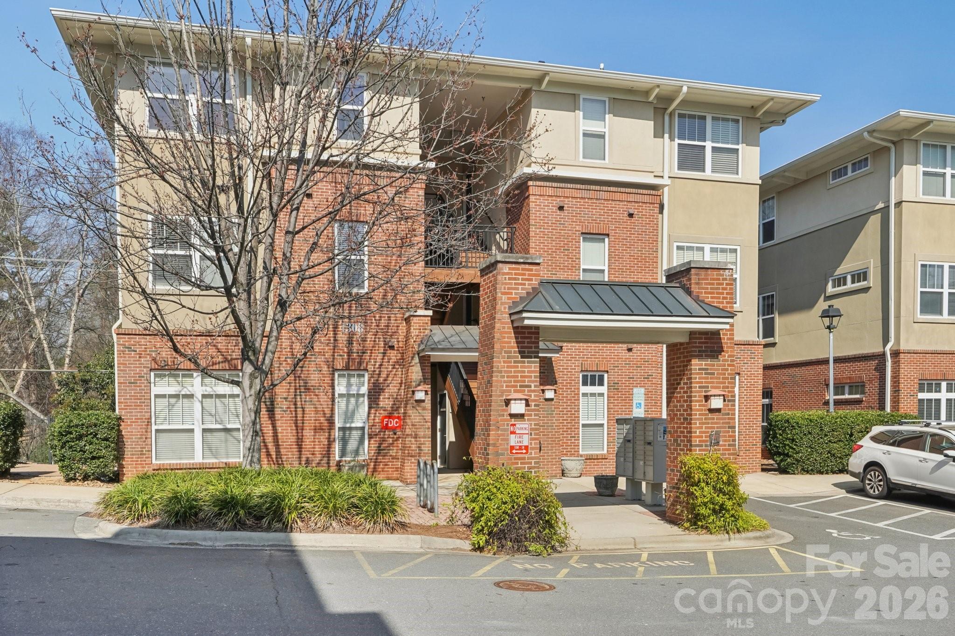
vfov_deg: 43.6
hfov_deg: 61.9
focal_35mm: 30
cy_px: 318
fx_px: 796
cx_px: 478
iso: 100
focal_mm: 20
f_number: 8
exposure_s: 1/125
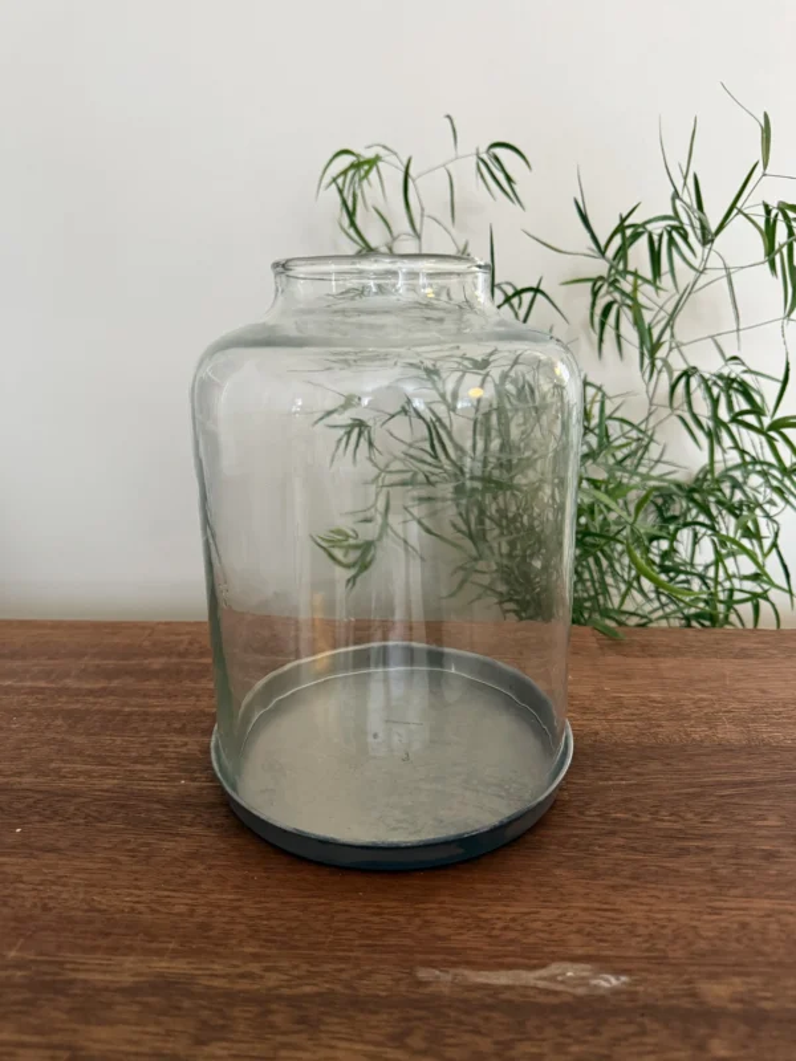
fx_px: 736
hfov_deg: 56.8
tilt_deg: -17.9
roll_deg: +0.4
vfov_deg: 71.6
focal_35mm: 24
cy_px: 530
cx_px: 398
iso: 400
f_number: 1.78
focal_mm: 6.76
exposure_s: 1/59
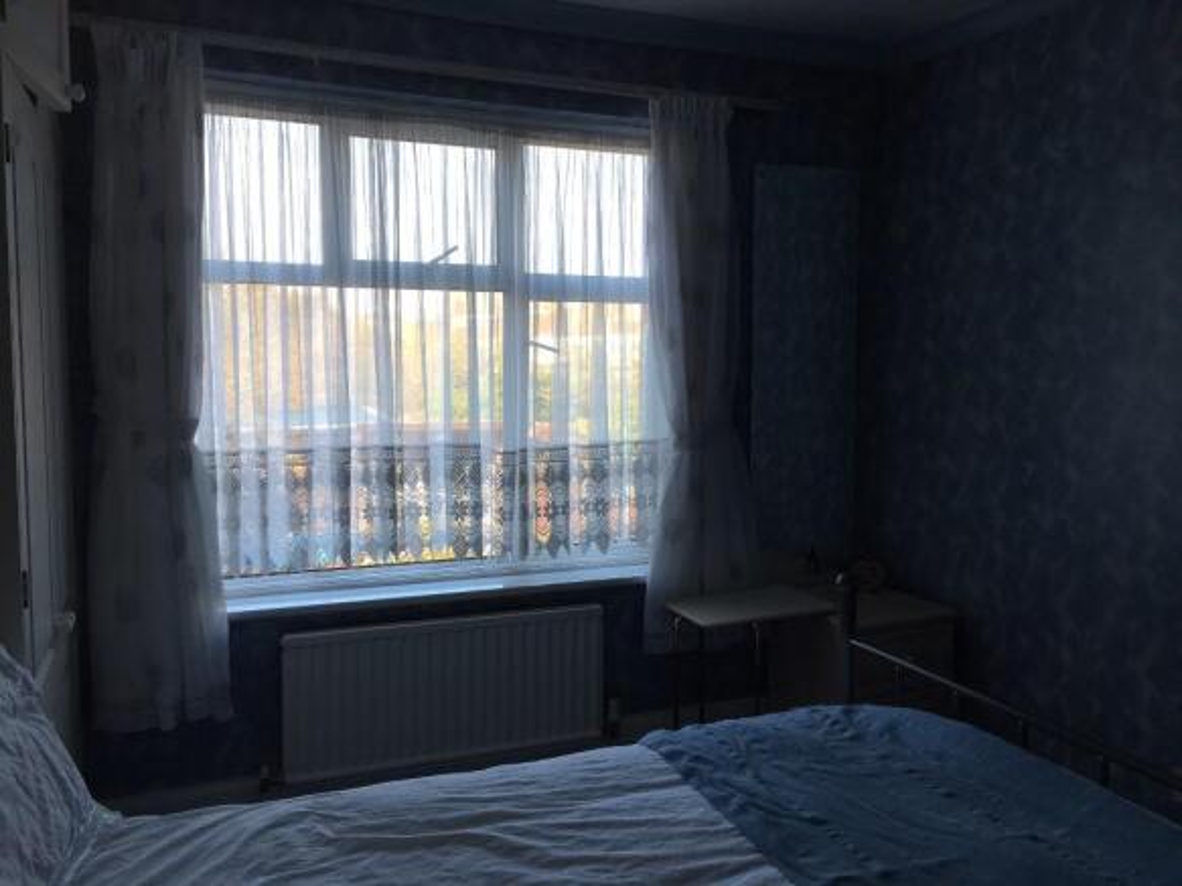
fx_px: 990
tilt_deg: -6.1
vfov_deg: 48.2
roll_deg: -0.2
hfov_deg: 61.7
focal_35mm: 29
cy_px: 443
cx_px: 591
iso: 25
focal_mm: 4.15
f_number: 2.2
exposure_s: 1/100
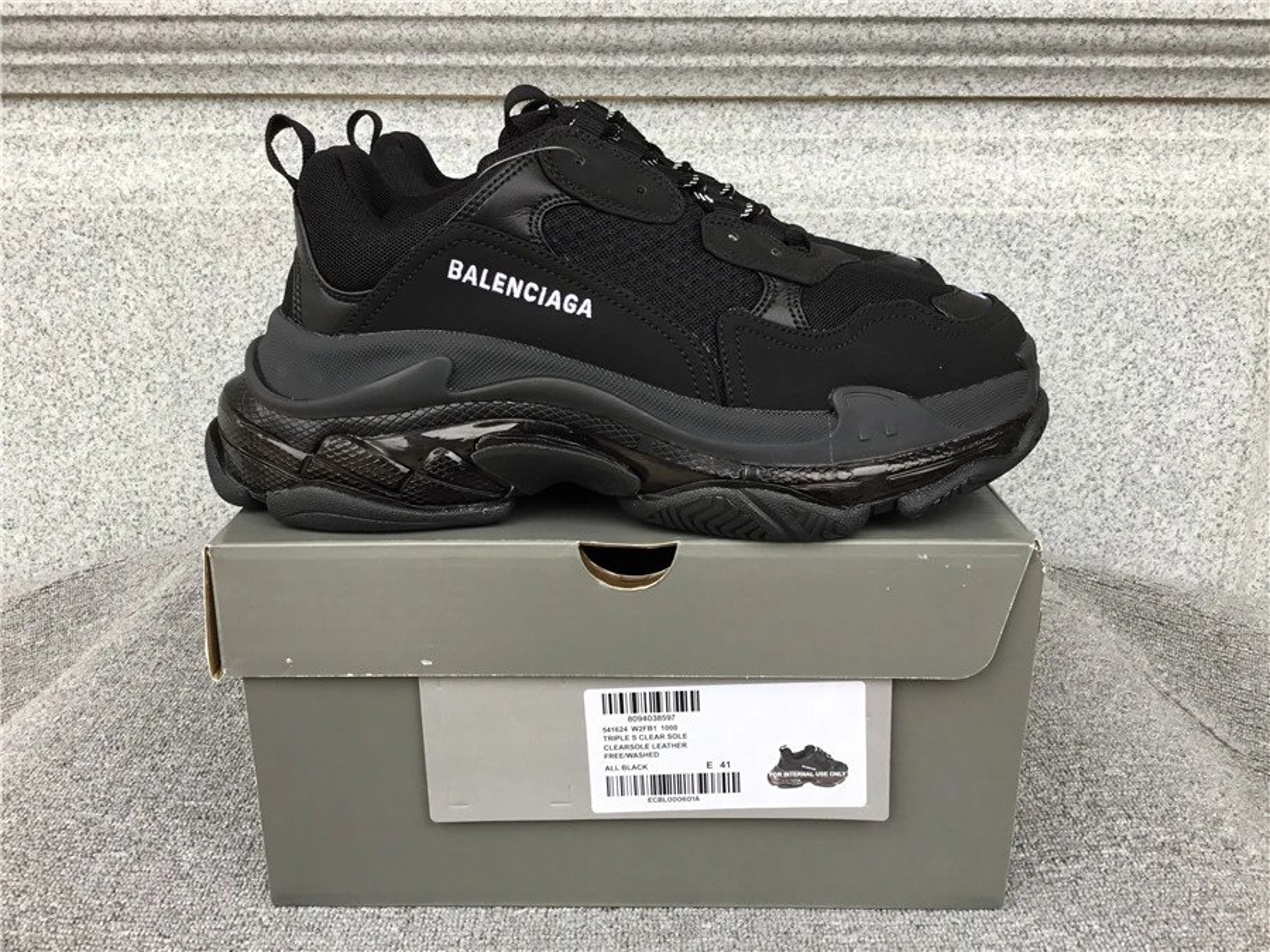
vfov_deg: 45.4
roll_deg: -0.1
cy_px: 476
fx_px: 1137
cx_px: 635
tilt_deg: -17.2
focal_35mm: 31
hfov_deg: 58.4
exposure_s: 1/100
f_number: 2.4
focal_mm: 3.3
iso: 32
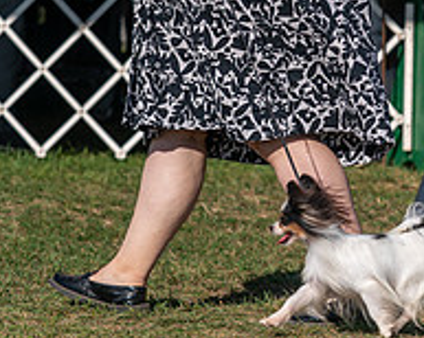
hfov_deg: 5.6
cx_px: 331
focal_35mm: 345
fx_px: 4325
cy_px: 37
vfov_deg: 4.5
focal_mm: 105
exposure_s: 1/1250
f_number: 4.5
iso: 100
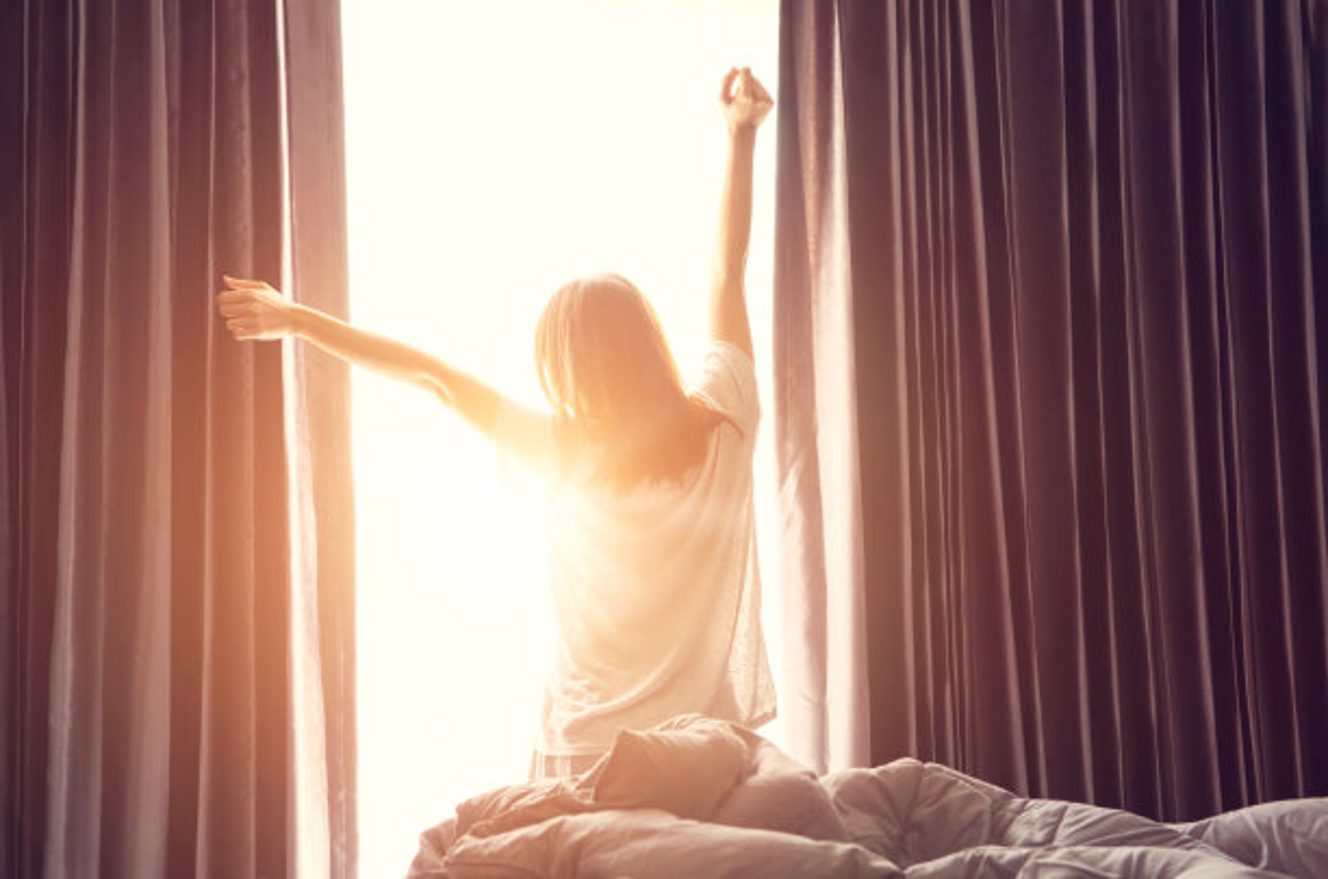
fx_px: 2208
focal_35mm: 60
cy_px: 440
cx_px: 664
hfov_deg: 33.5
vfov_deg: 22.5
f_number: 4
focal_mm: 40
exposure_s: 1/30
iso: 250
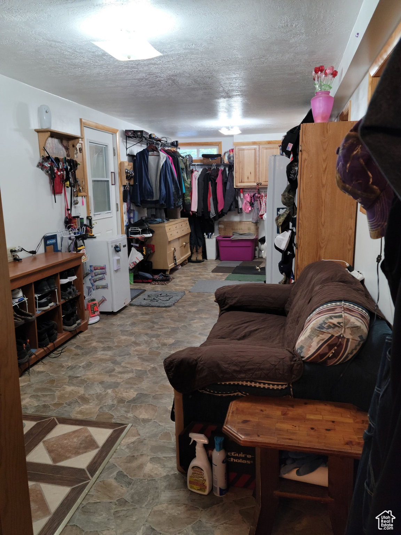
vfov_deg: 63.4
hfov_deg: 49.7
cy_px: 268
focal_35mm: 28
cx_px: 200
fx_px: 432
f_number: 2
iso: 250
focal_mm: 5.9
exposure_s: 1/60
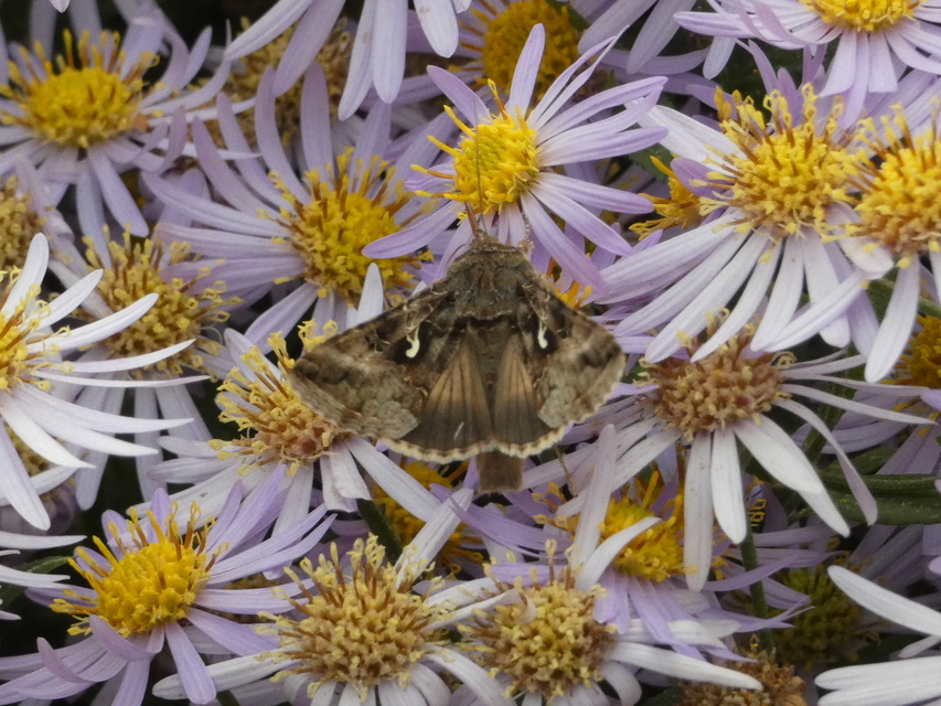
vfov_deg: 5.3
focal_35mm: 282
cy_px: 353
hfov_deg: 7.0
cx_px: 470
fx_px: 7667
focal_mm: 50.6
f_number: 5.5
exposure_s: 1/80
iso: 500
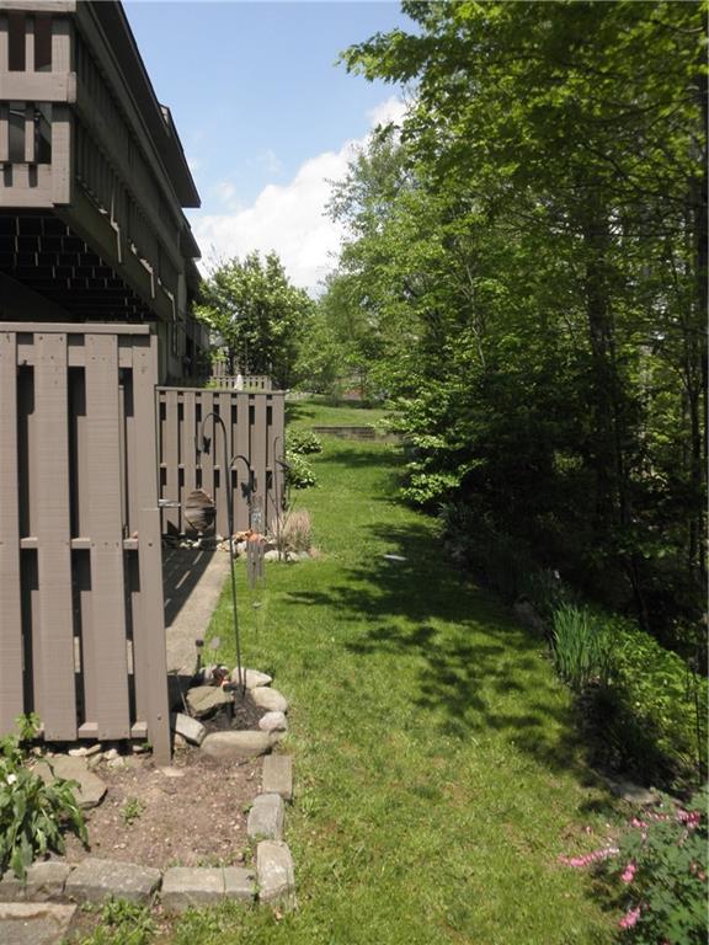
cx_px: 354
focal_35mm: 28
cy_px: 472
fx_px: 765
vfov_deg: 63.4
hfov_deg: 49.7
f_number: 8.5
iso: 64
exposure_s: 1/100
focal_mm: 5
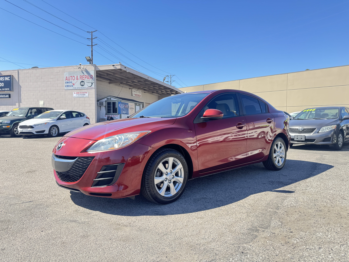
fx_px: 242
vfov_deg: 56.8
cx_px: 174
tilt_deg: -3.5
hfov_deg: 71.6
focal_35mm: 24
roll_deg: -1.4
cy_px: 131
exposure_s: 1/802
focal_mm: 6.76
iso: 80
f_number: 1.78
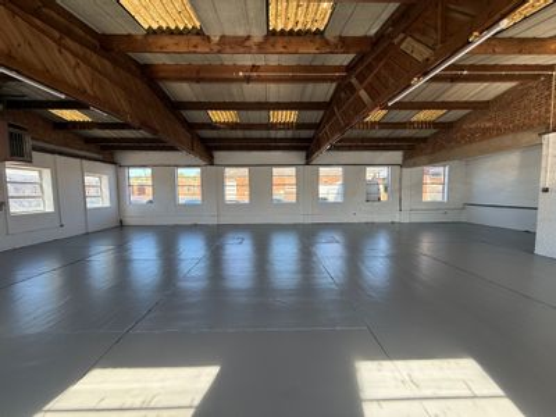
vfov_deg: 85.7
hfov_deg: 102.1
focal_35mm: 14
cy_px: 208
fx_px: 225
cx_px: 278
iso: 64
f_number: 2.2
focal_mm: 2.22
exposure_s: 1/264
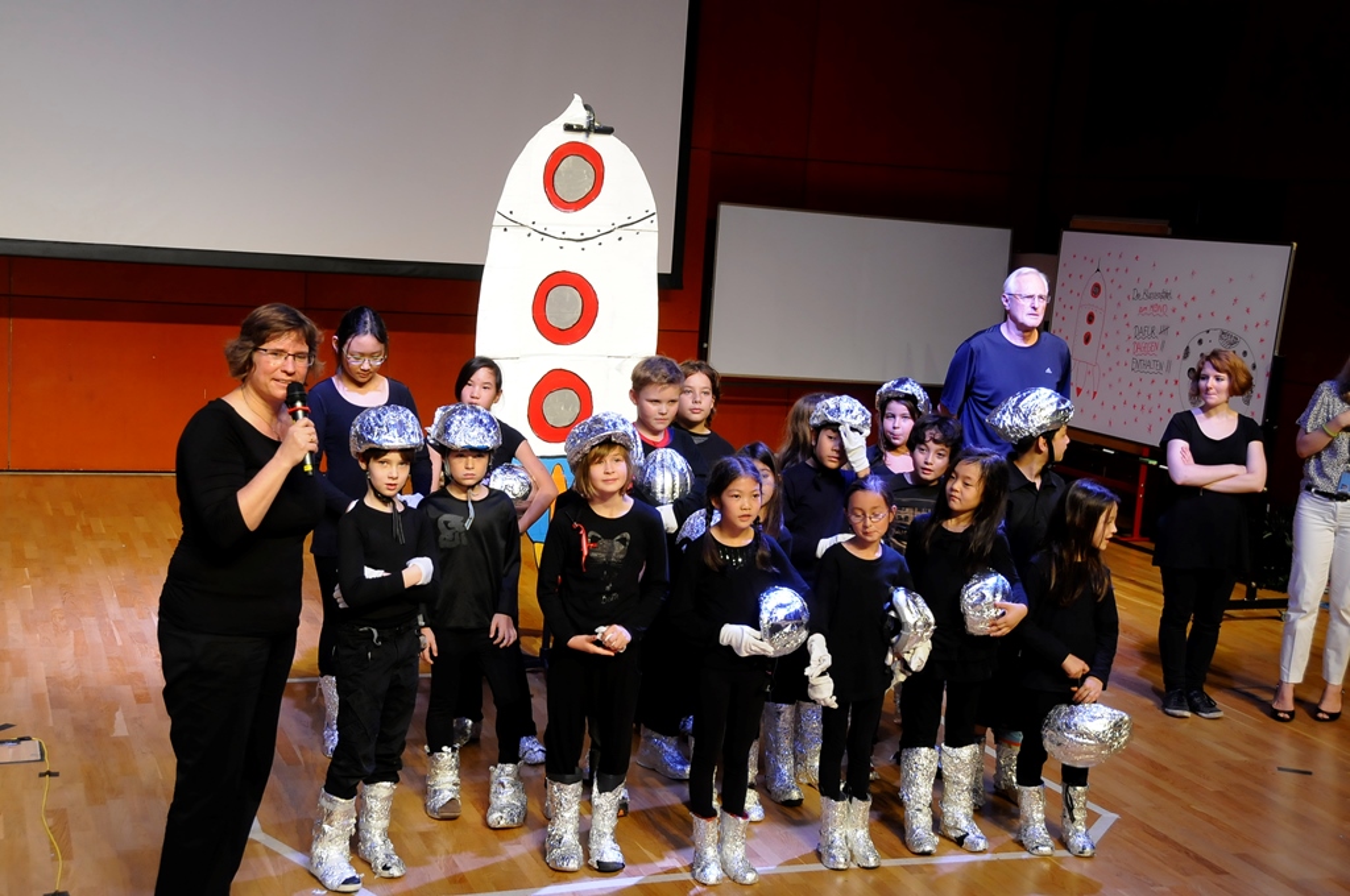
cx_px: 675
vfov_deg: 28.0
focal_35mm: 48
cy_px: 448
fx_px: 1798
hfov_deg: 41.2
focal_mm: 32
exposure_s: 1/80
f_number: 5.6
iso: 800
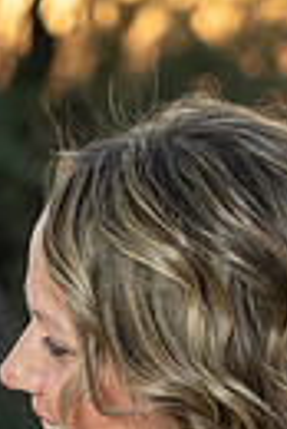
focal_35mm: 352
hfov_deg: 3.9
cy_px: 683
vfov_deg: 5.8
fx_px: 4198
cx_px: -10
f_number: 5
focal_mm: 102
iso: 500
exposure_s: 1/125
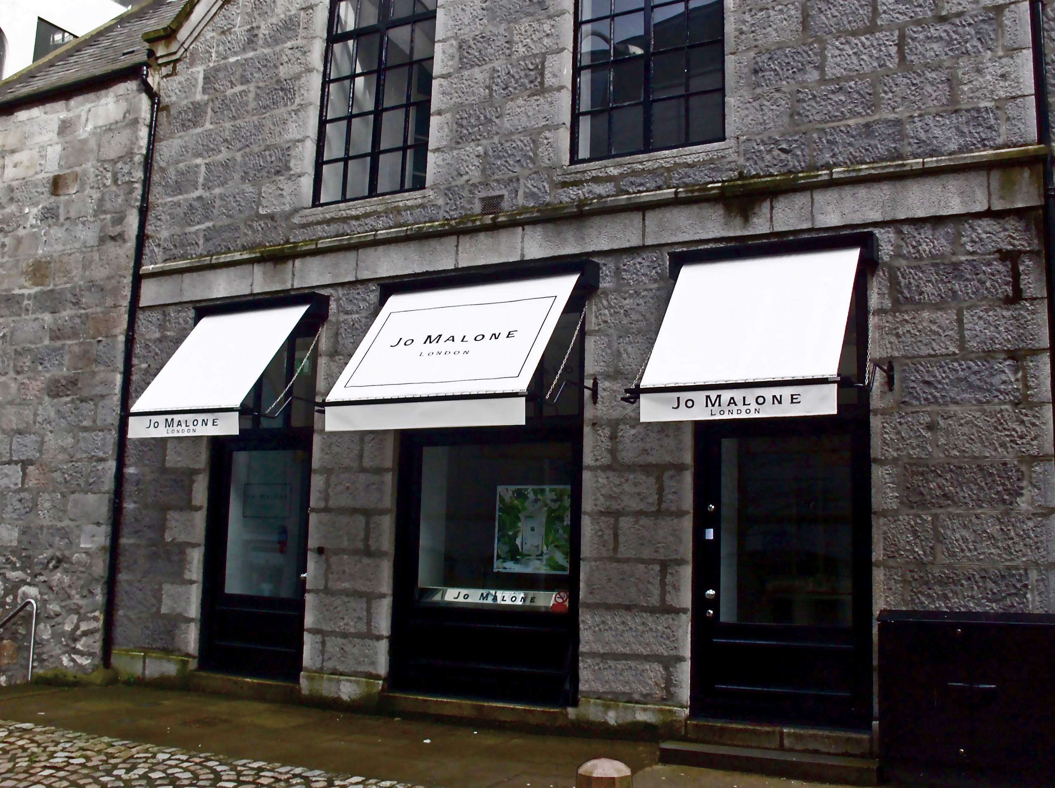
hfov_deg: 63.5
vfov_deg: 49.6
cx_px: 528
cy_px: 394
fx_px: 852
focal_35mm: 28
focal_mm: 5.8
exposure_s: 1/228
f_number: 2.8
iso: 100
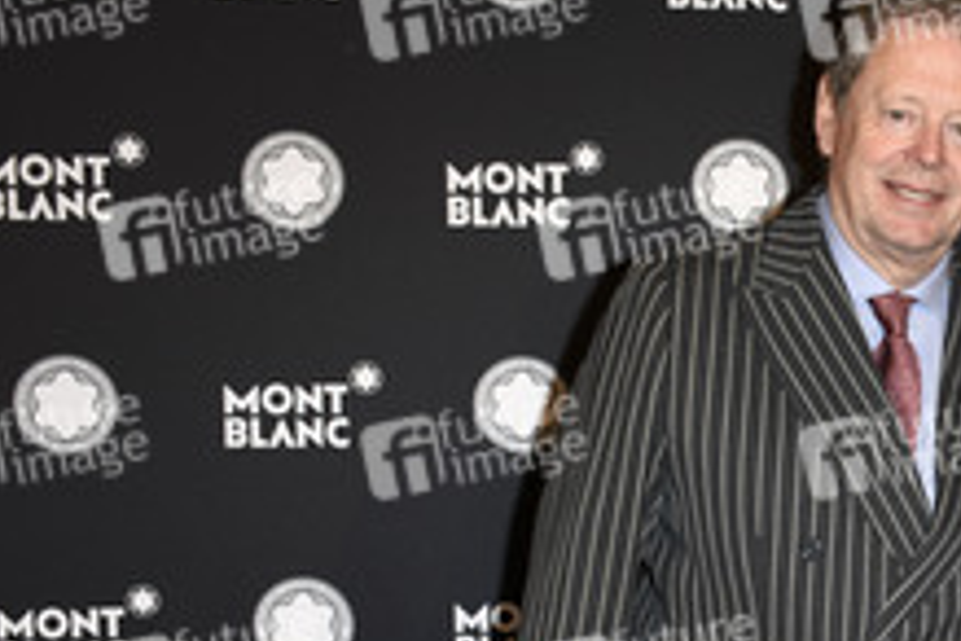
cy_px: 558
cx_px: 972
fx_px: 1896
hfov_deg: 26.8
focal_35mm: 71
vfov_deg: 18.9
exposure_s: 1/160
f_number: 6.3
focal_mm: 23
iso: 400
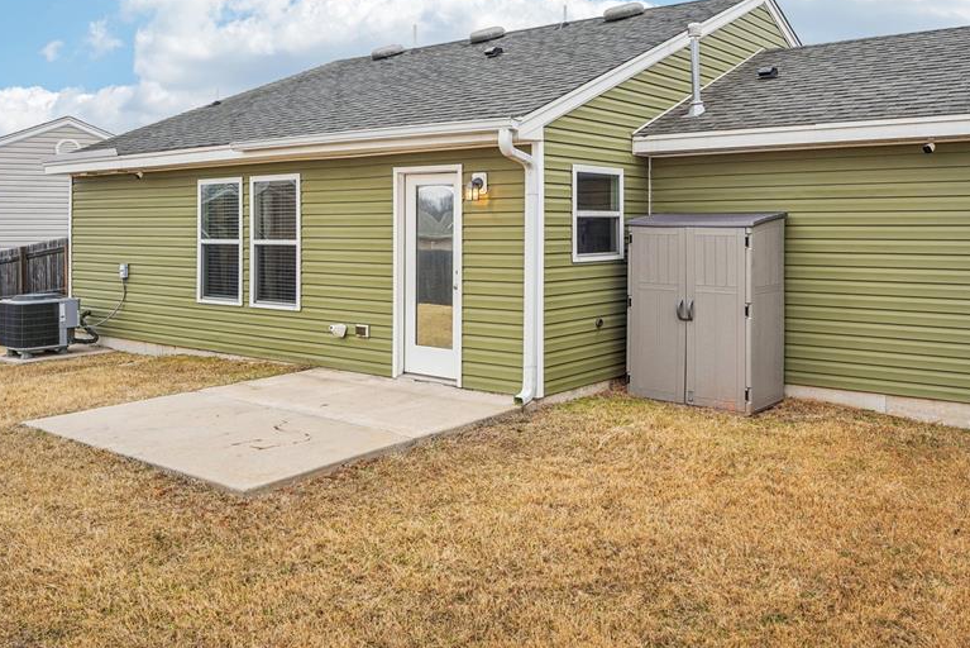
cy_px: 251
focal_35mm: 32
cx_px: 532
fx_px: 863
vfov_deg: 40.9
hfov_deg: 58.6
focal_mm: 24
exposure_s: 1/30
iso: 100
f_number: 8
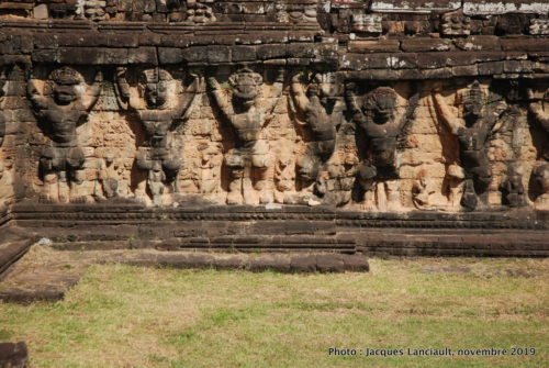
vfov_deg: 14.8
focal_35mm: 93
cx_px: 274
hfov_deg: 21.9
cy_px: 184
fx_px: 1420
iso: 100
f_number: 5
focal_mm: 62
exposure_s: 1/400
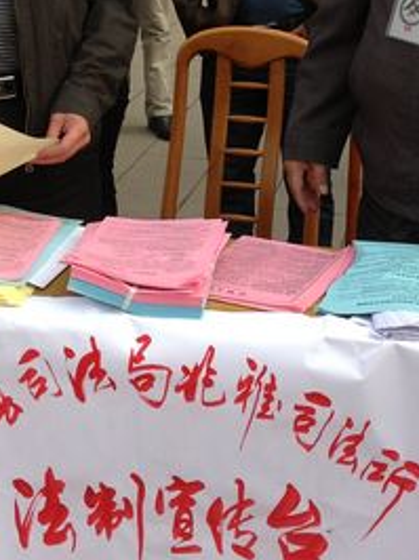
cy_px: 89
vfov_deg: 21.9
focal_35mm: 88
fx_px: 1423
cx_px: 187
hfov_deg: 16.8
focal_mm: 4.28
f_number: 2.4
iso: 50
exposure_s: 1/392
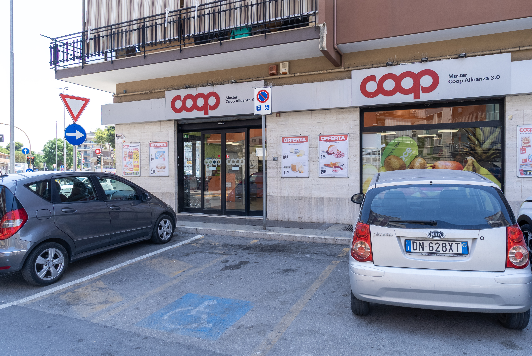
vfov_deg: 53.2
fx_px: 355
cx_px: 266
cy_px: 178
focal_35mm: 24
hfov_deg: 73.7
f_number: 8
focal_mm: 24
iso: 400
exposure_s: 1/200
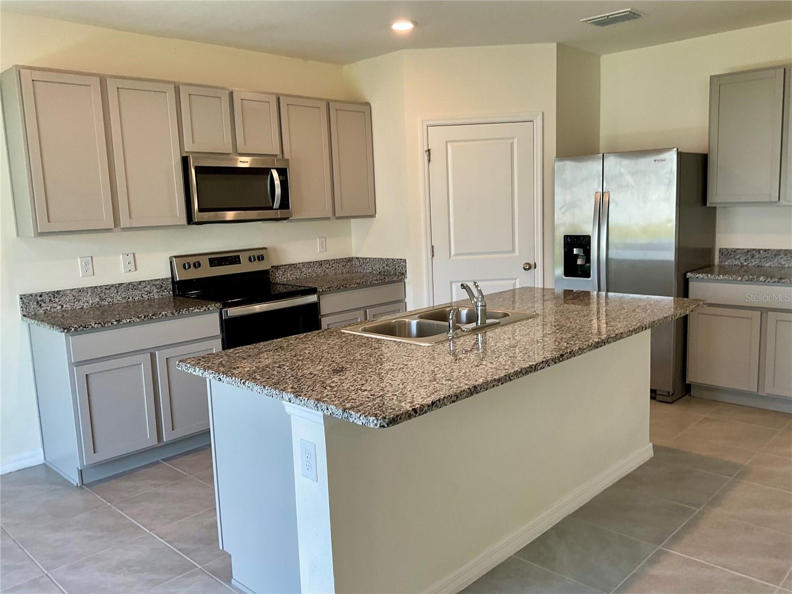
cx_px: 396
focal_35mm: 29
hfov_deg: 61.7
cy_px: 297
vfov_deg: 48.2
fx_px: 664
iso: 40
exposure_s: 1/60
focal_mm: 3
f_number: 1.8
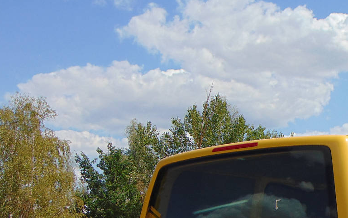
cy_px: 252
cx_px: 346
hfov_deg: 23.1
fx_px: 816
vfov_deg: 14.8
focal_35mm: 86
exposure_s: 1/250
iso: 80
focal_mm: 6.9
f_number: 8.5
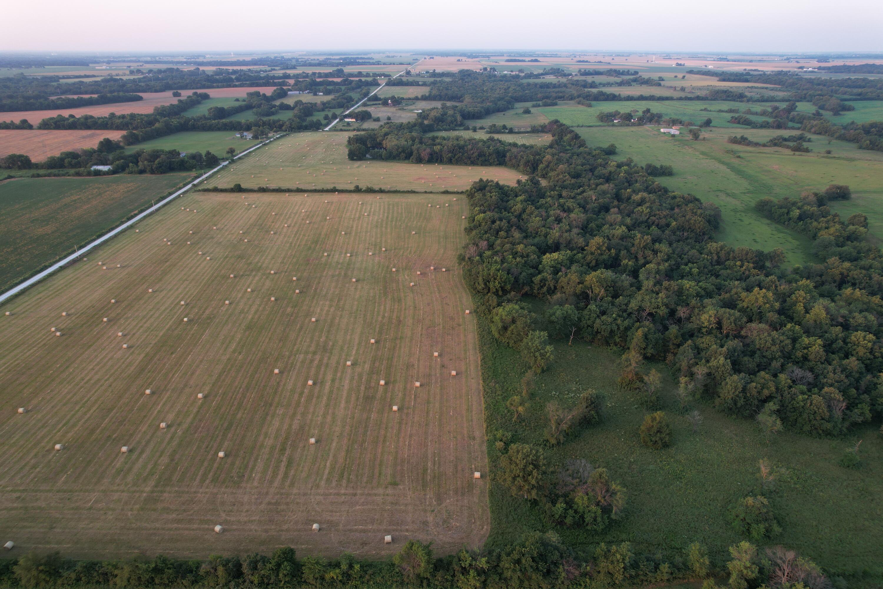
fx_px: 540
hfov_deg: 78.6
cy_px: 294
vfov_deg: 57.2
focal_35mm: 22
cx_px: 442
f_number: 2.8
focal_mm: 8.38
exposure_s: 1/20
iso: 100
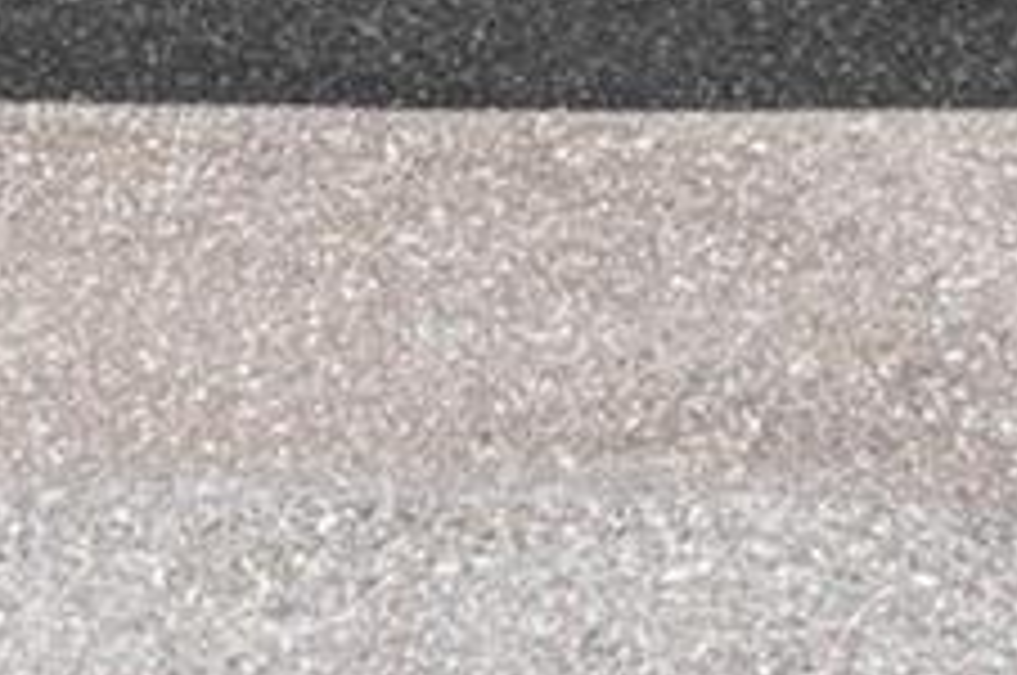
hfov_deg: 8.3
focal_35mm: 248
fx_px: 6996
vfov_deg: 5.1
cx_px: 603
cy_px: -1557
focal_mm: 35
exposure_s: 1/320
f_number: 8
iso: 320
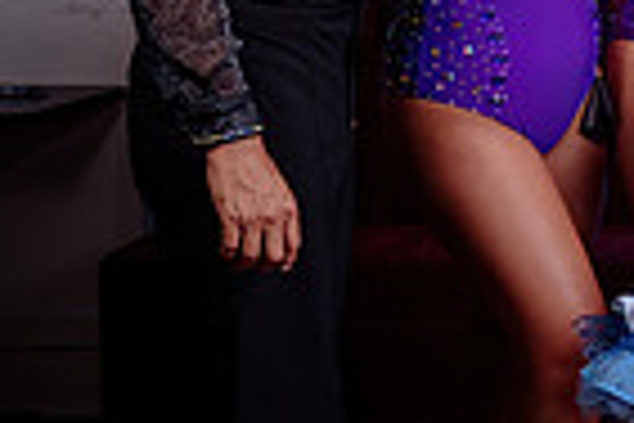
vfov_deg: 9.3
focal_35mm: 148
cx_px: 971
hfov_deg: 13.1
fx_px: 2606
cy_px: 124
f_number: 4
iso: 100
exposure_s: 1/160
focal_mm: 36
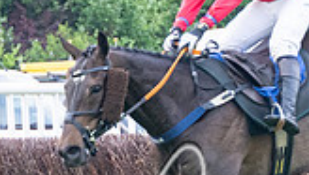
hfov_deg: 2.9
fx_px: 6116
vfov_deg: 1.6
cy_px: 59
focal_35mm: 745
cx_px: 329
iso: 800
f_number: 4
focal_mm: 98
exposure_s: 1/640
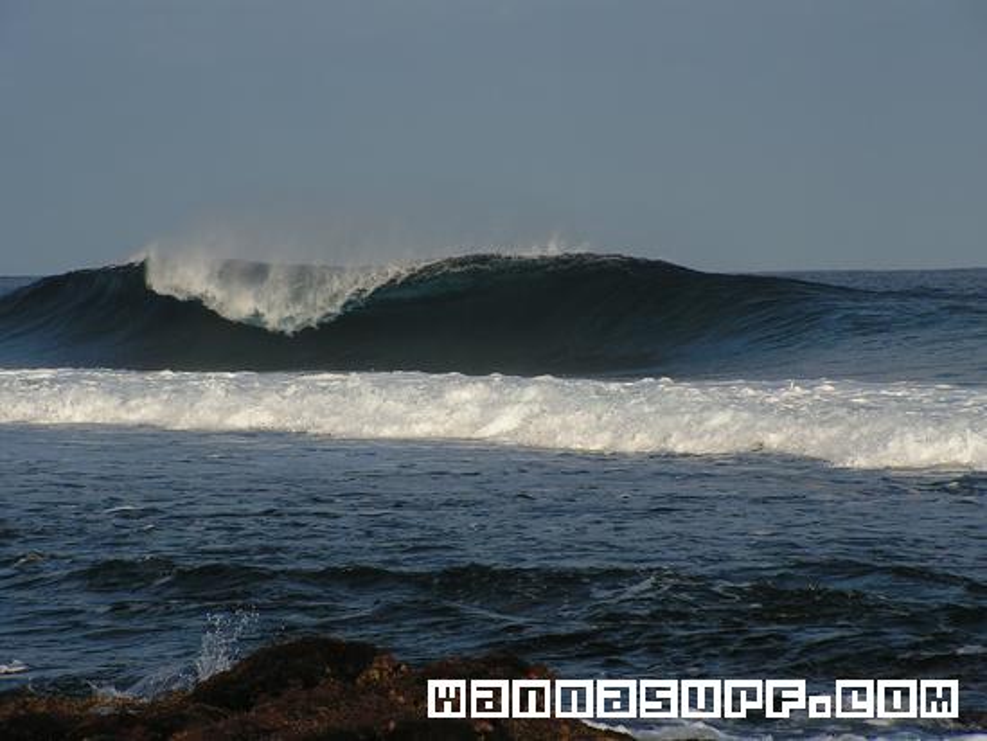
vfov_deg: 8.5
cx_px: 494
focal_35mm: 175
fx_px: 4991
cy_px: 370
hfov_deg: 11.3
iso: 64
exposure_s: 1/800
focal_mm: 29.3
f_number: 4.8
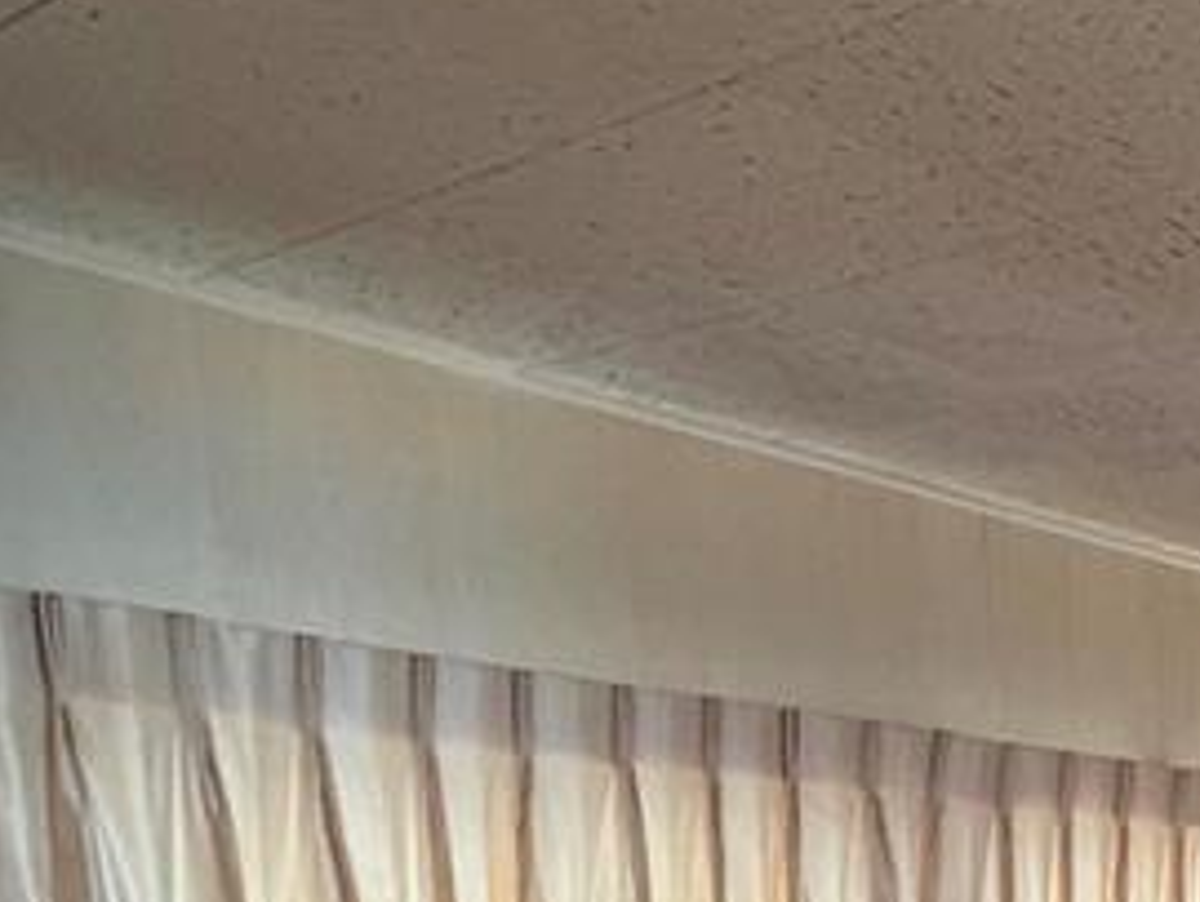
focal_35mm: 53
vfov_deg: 23.2
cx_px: 1982
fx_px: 1839
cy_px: 1289
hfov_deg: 24.1
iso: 400
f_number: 2.2
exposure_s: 1/60
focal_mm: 2.22
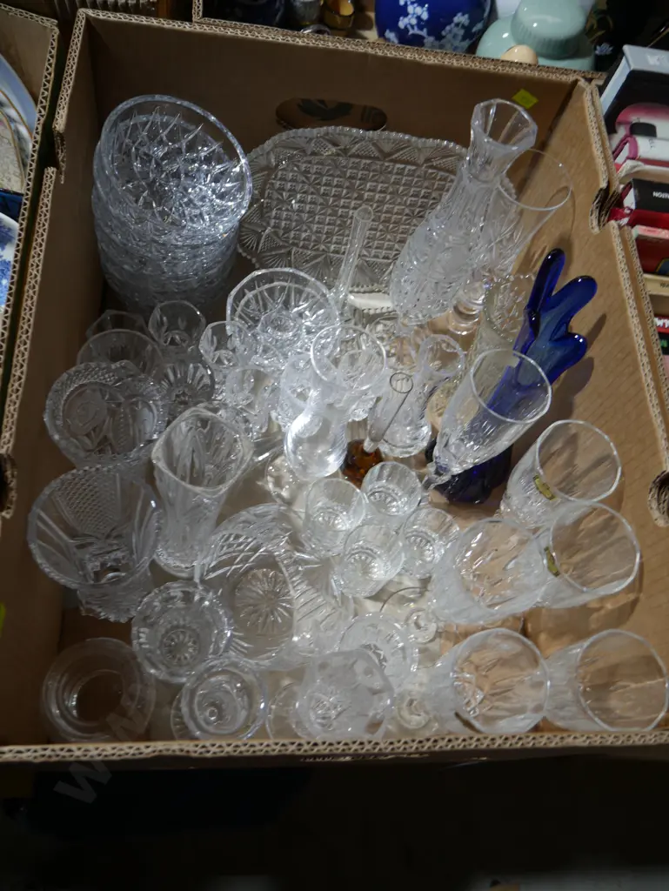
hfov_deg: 49.8
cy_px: 446
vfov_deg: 63.4
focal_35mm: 28
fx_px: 721
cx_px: 334
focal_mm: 14
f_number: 3.5
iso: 200
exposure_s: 1/60
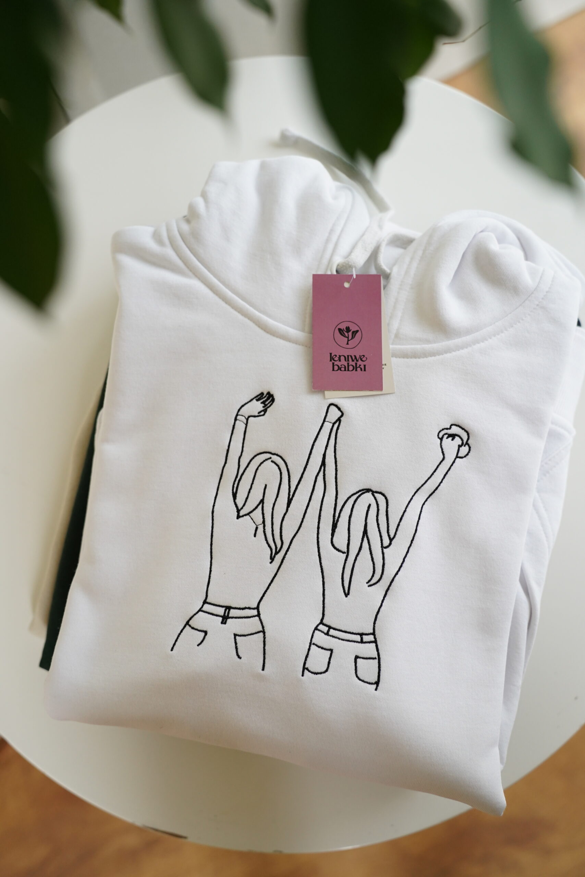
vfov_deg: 47.4
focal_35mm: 41
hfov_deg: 32.6
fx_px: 999
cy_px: 438
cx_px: 292
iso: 1600
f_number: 2.8
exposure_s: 1/1000
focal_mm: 41
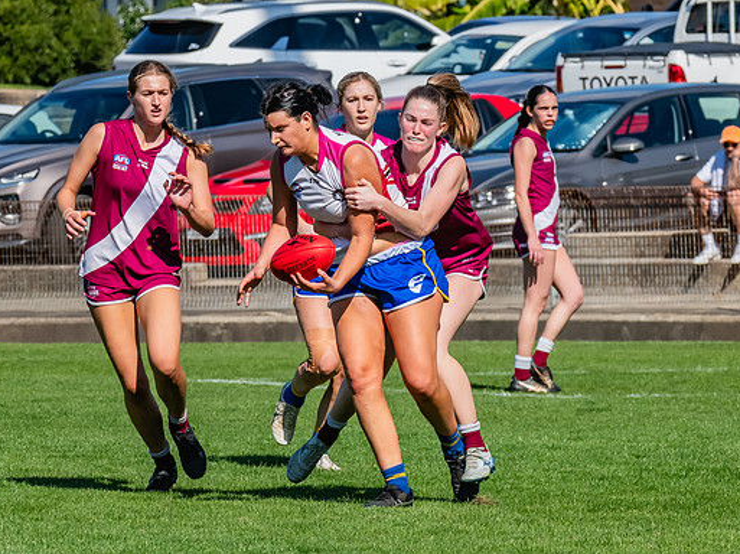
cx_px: 401
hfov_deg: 3.8
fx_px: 11279
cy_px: 244
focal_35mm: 528
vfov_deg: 2.8
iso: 800
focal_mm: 270
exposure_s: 1/1250
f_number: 13
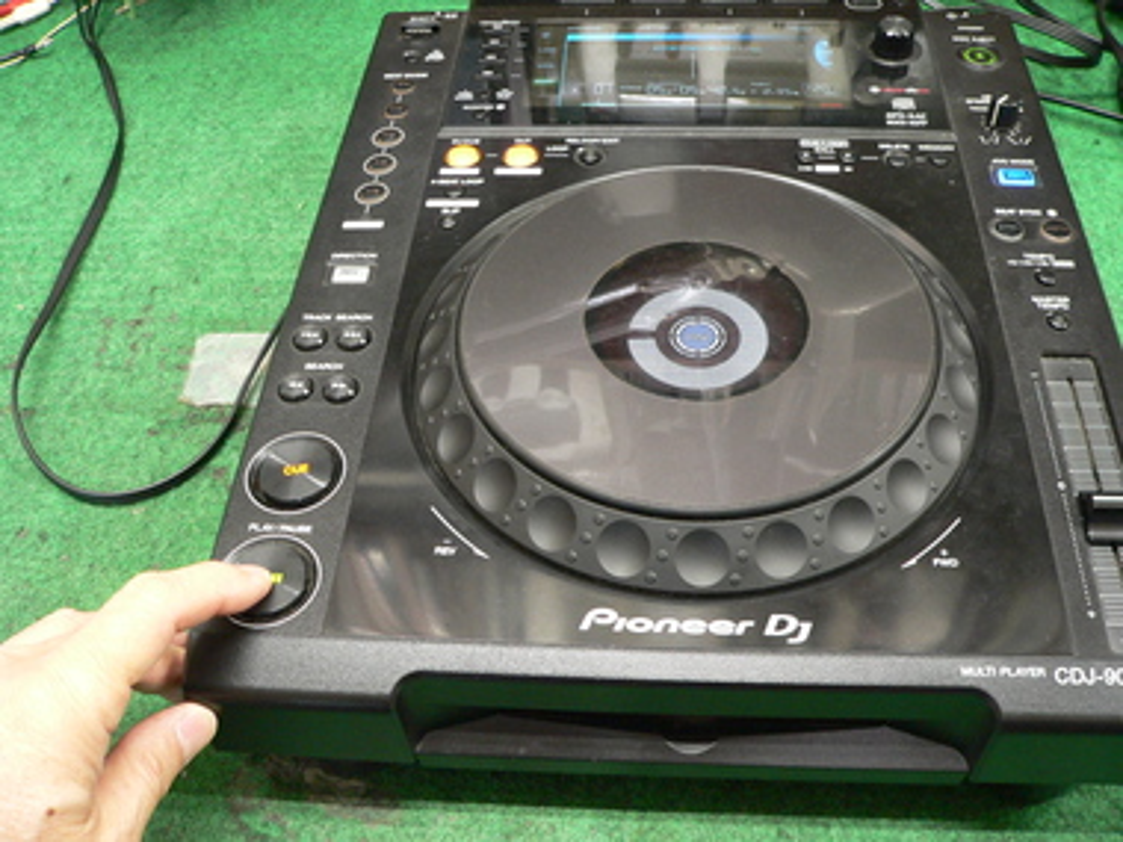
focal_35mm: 36
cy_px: 421
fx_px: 1168
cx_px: 562
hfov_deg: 51.4
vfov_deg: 39.7
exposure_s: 1/6
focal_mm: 6
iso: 200
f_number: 2.8
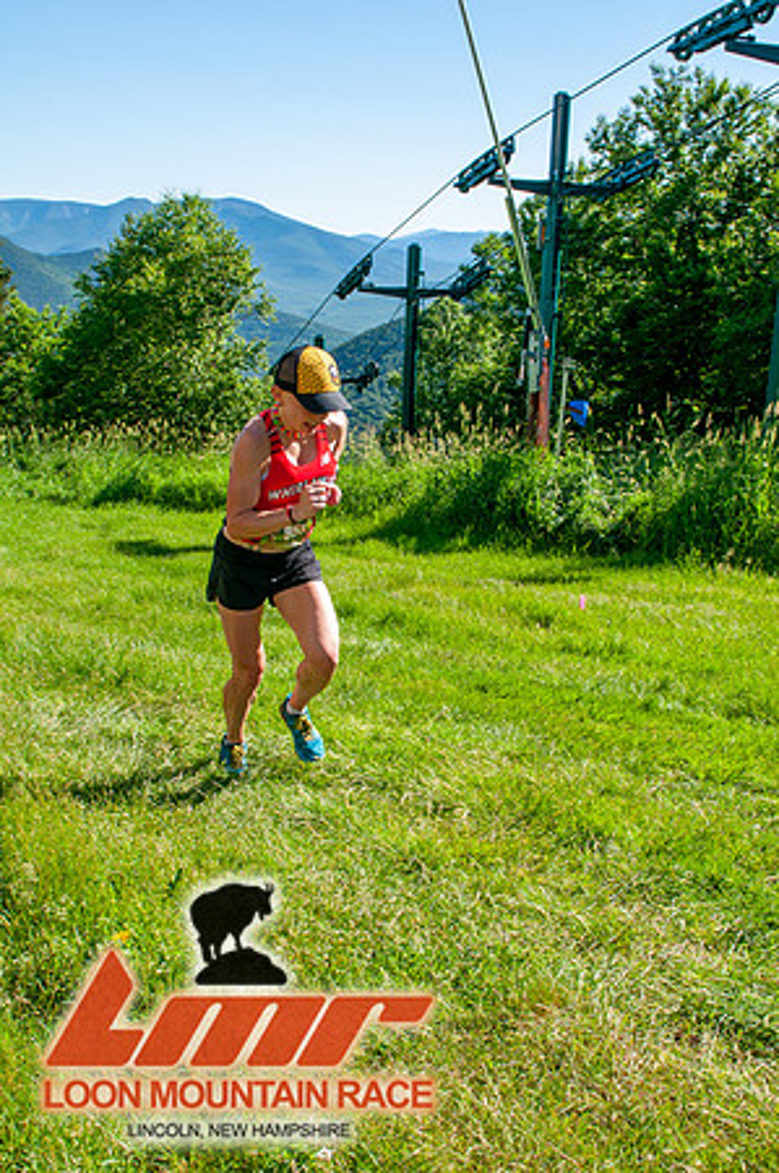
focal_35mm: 36
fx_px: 1171
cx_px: 390
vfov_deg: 53.2
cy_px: 586
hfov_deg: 36.8
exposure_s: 1/400
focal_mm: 24
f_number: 8
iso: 200
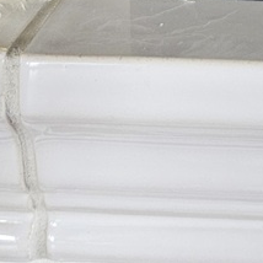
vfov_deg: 13.2
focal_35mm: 114
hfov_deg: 14.8
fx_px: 980
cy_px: -259
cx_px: 311
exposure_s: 1/100
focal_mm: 5.4
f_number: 1.8
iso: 400
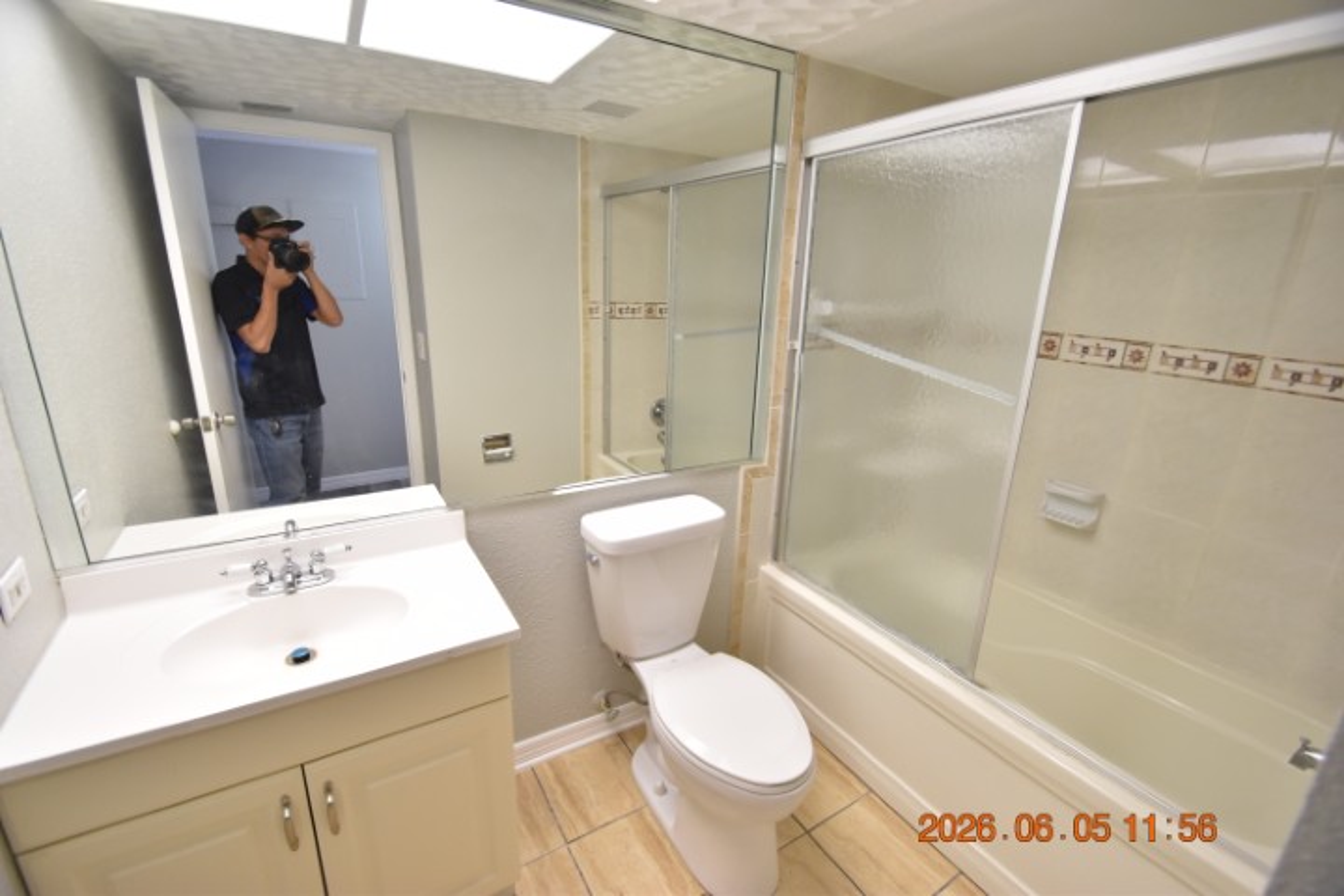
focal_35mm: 15
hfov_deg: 100.4
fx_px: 560
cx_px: 672
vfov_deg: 77.3
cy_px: 448
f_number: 3.5
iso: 800
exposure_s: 1/125
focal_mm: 10
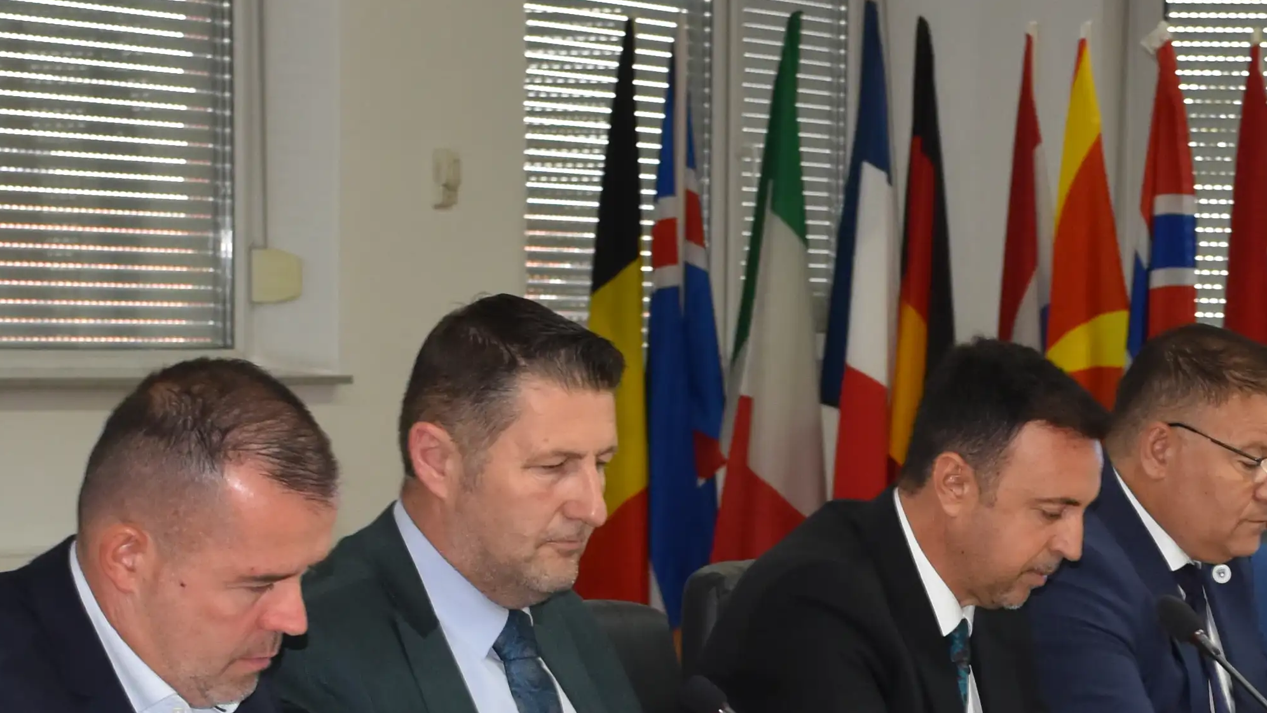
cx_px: 1260
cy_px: 873
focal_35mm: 166
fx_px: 5563
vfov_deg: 7.3
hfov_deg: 12.8
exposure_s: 1/100
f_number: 5
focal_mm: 35
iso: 800
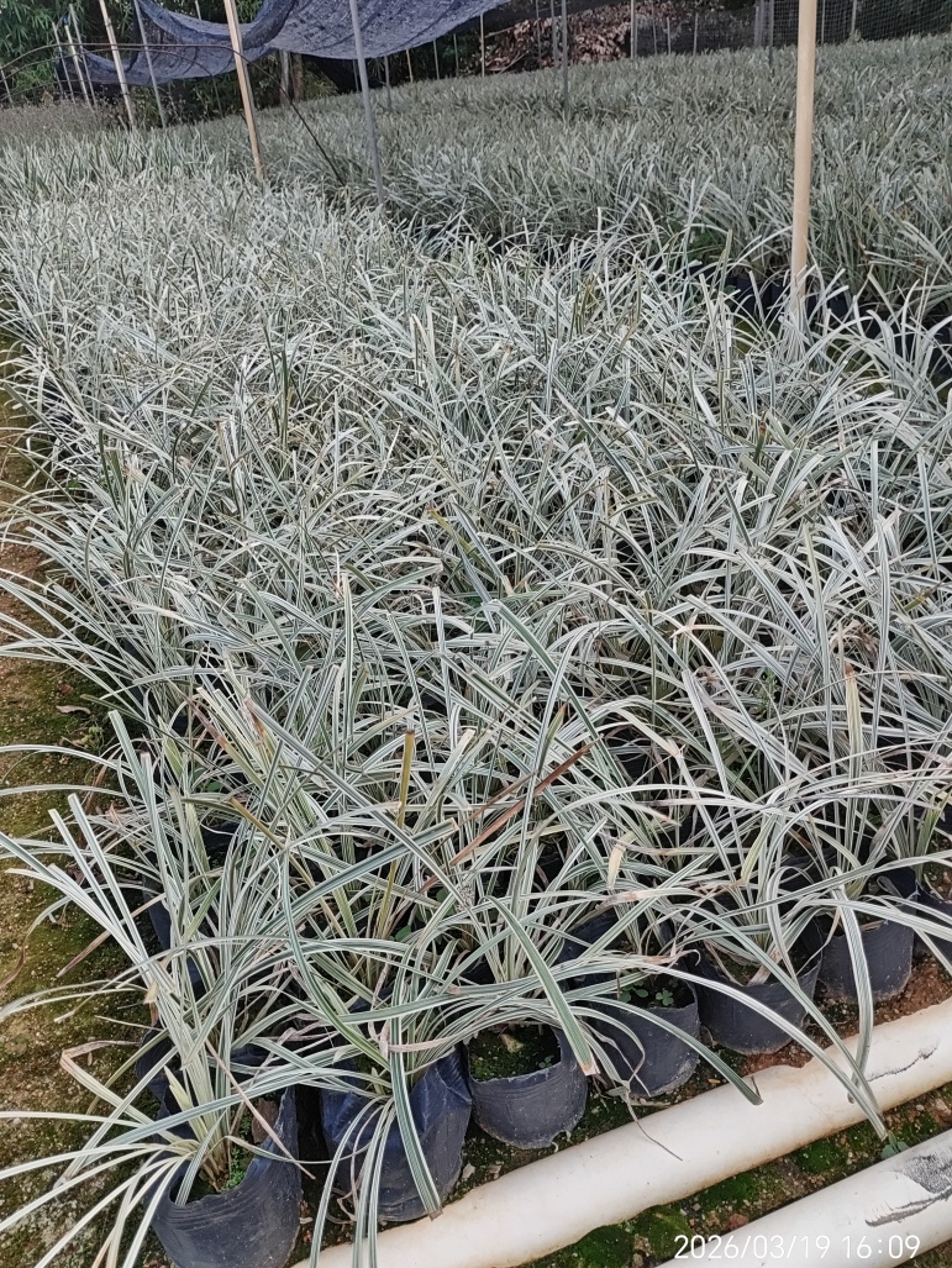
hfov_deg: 51.4
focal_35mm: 27
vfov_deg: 65.3
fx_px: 989
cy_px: 638
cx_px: 475
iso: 100
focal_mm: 4.26
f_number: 1.8
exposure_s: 1/214
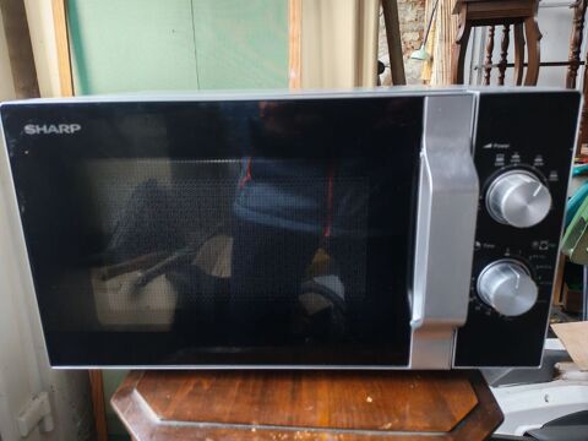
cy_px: 220
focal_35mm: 27
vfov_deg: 51.4
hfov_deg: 65.3
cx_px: 294
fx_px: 459
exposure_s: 1/50
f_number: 1.9
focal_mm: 6.12
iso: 1600
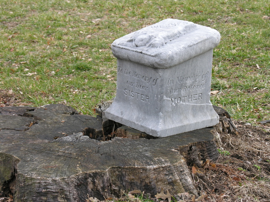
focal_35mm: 104
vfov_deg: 14.2
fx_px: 811
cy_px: 101
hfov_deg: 18.9
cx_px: 135
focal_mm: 26.5
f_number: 5.2
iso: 50
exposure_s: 1/43.1
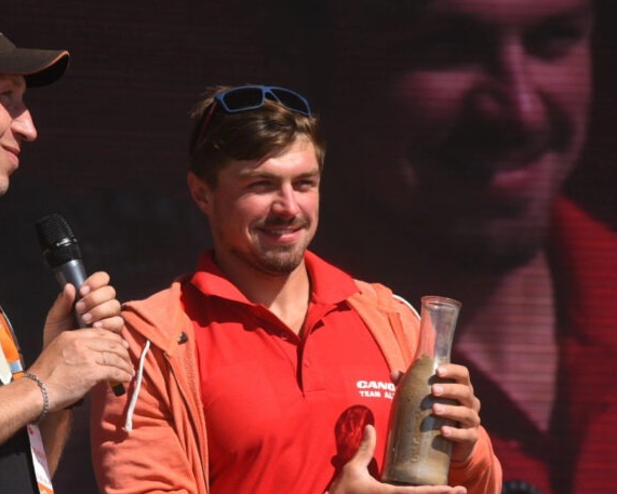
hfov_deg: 7.4
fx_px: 4767
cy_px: 330
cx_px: 256
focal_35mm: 261
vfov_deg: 5.9
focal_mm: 155
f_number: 9
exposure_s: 1/1600
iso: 400
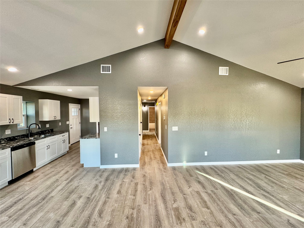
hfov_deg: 102.1
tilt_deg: -1.6
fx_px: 123
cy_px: 114
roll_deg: +0.4
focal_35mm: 14
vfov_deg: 85.7
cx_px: 152
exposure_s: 1/60
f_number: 2.2
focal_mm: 2.22
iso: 160
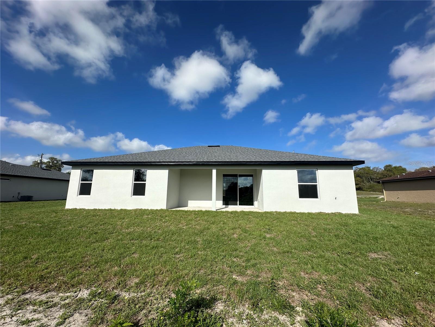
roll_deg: -1.0
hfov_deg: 102.1
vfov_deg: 85.7
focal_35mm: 14
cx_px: 218
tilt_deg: +9.3
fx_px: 176
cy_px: 164
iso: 40
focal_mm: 2.22
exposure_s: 1/3401
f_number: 2.2
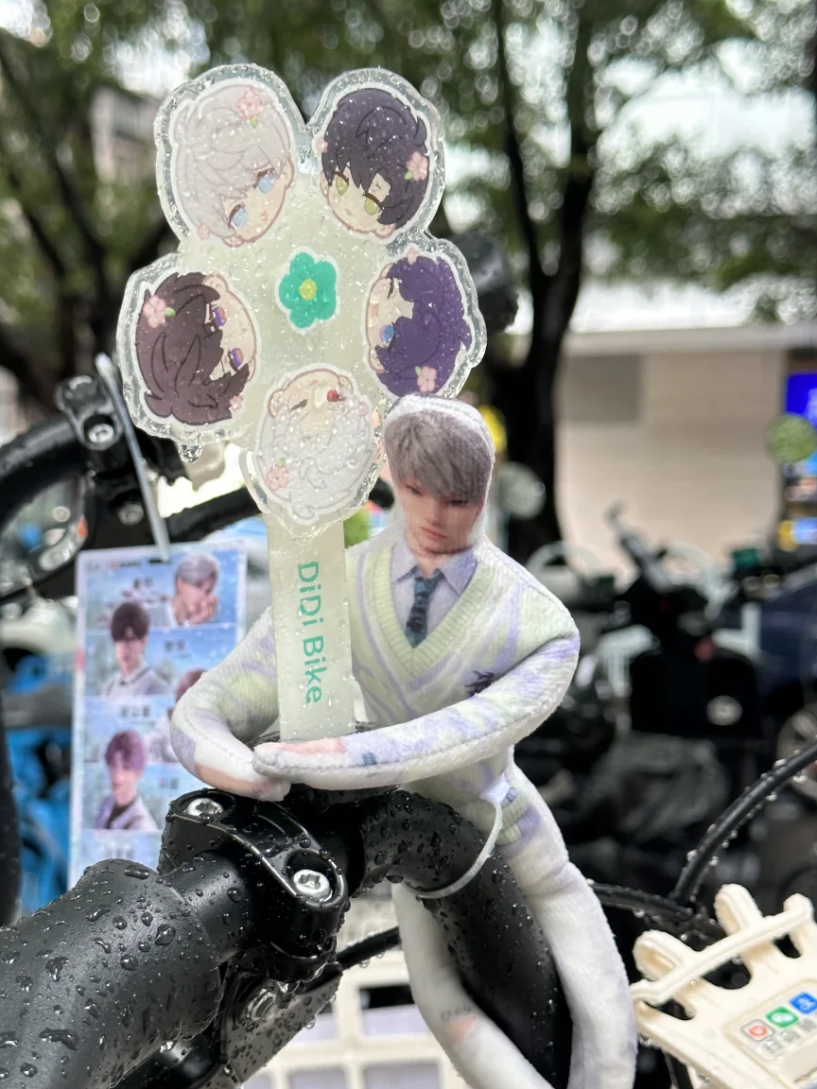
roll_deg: -1.5
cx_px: 313
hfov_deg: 24.4
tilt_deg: -1.2
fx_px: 1888
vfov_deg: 32.1
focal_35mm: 60
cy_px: 612
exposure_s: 1/121
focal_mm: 6.86
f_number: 1.78
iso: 80
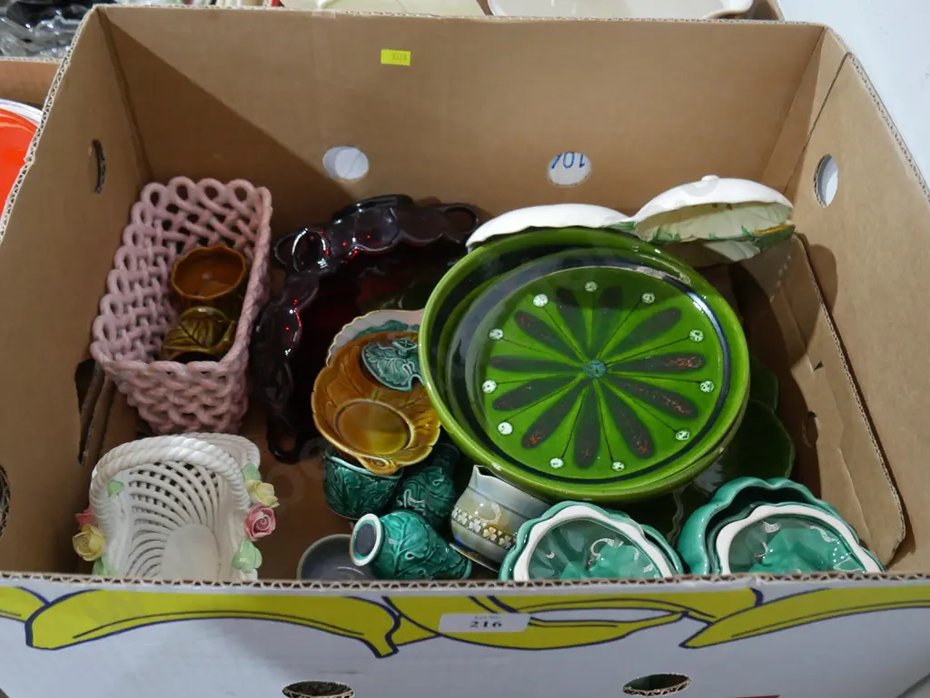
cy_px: 349
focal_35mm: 34
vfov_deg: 41.8
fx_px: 914
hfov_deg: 53.9
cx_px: 465
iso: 2000
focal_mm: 17
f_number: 4
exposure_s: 1/60
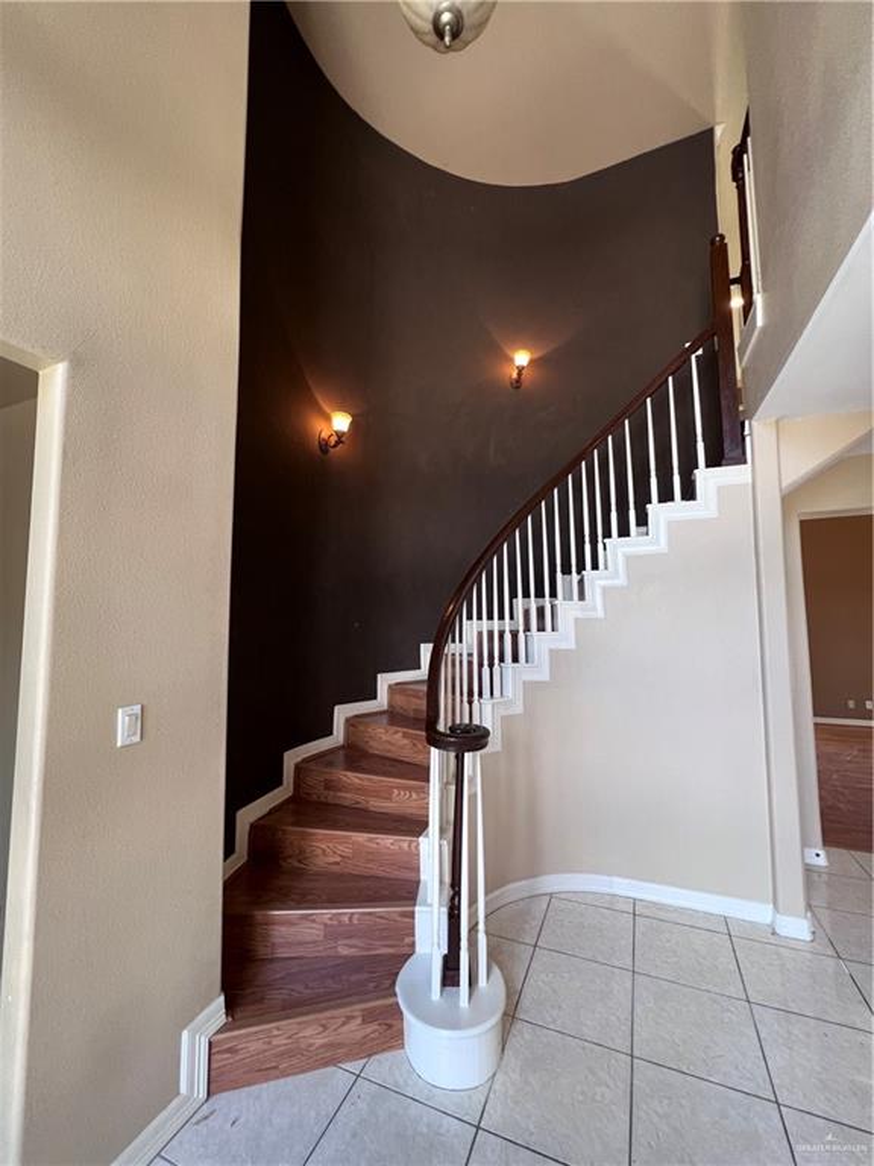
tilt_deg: +5.6
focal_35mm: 13
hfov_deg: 89.9
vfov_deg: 106.2
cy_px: 583
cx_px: 437
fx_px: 438
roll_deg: +1.2
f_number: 1.8
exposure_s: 1/60
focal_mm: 1.57
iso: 160
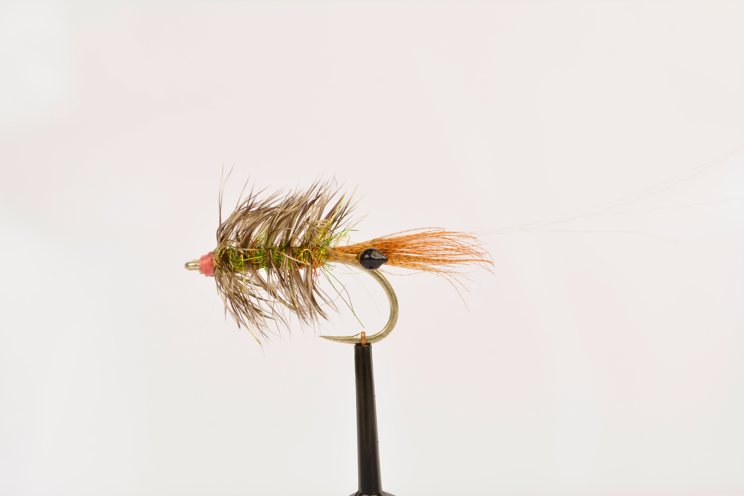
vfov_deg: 22.6
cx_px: 372
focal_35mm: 60
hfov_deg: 33.4
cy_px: 248
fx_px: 1240
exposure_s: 1/25
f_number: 11
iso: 100
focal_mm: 40
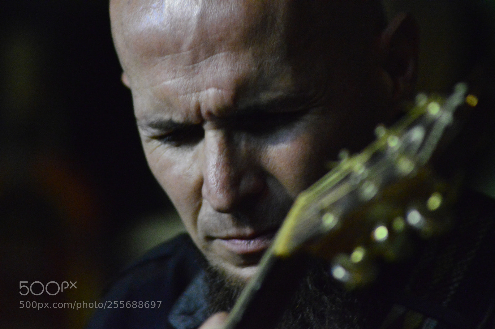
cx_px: 248
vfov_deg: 3.8
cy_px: 164
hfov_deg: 5.7
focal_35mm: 360
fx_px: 4946
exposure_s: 1/40
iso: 6400
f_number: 5
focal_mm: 240
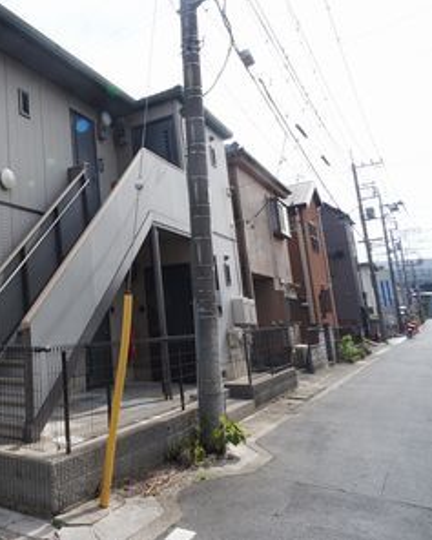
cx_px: -18
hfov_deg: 34.8
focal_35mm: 38
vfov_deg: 47.8
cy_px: 242
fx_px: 607
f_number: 11
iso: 200
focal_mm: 16
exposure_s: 1/125
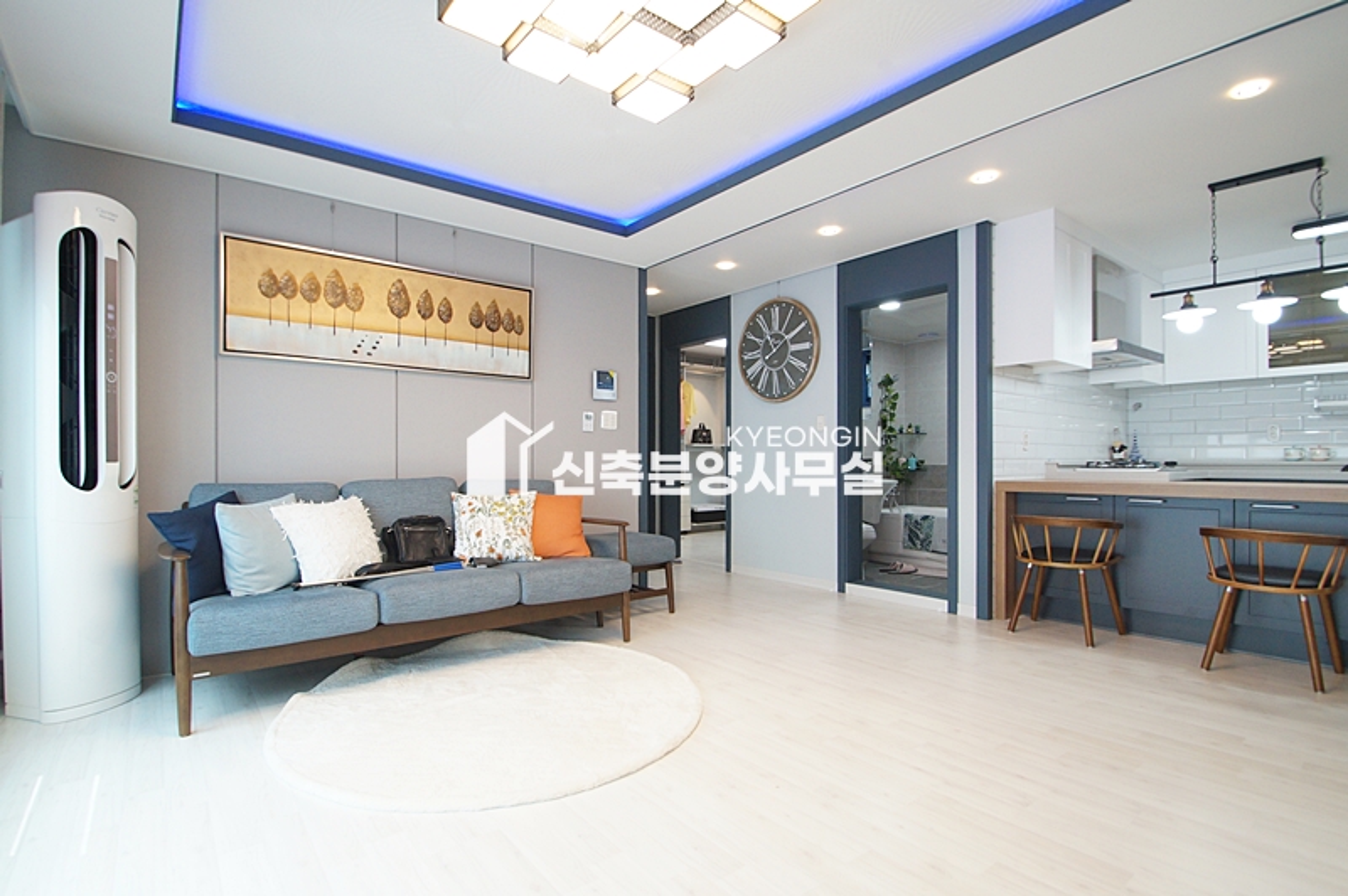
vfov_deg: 72.0
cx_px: 674
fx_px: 617
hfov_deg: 95.0
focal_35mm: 16
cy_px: 448
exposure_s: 1/125
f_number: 4
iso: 800
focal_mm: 11
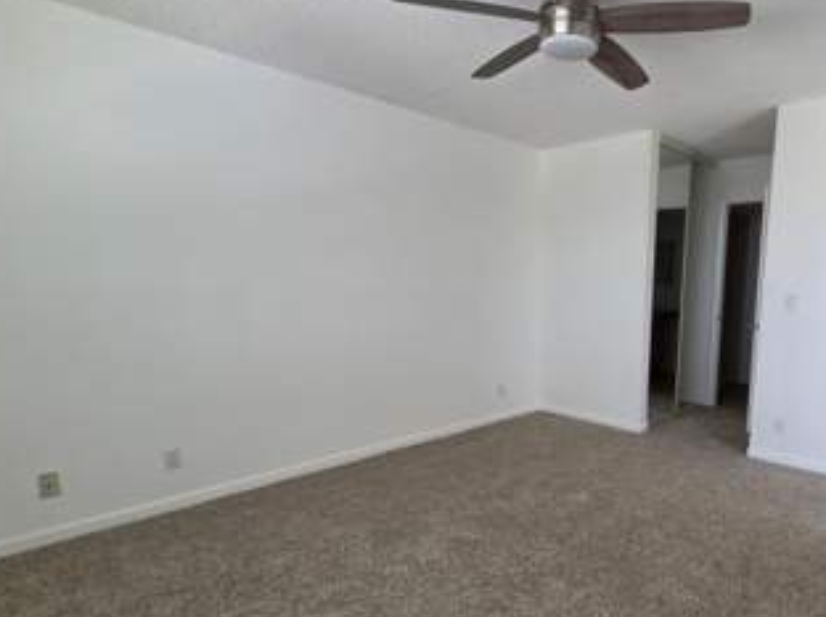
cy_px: 372
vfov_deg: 65.2
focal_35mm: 20
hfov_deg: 78.9
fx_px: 477
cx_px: 556
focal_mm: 2.2
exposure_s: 1/359
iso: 640
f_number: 2.2
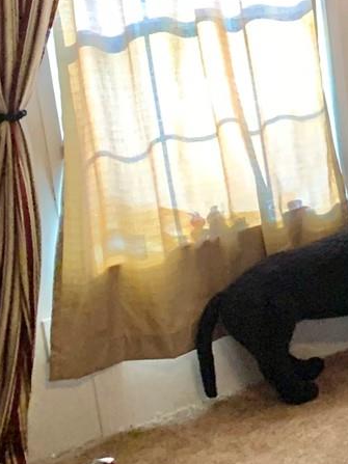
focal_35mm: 93
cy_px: 51
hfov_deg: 12.8
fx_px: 1247
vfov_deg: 20.7
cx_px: 793
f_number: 1.8
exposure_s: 1/40
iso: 320
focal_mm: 4.25
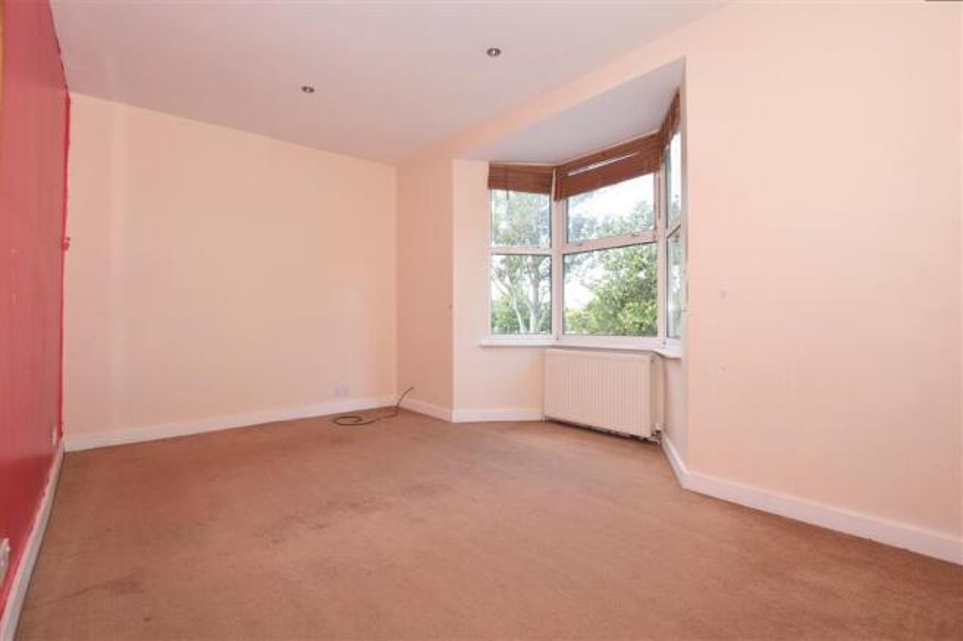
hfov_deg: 100.4
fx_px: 401
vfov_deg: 77.3
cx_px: 482
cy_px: 320
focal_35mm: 15
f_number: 5.6
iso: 400
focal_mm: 10
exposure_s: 1/125
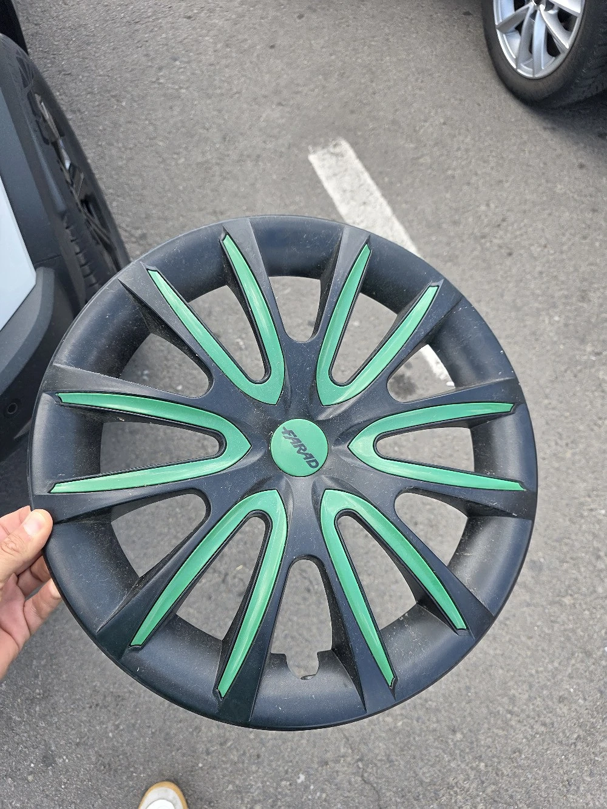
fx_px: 538
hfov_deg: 58.9
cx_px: 304
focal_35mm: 23
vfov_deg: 73.9
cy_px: 404
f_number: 1.7
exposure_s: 1/370
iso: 50
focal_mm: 6.3
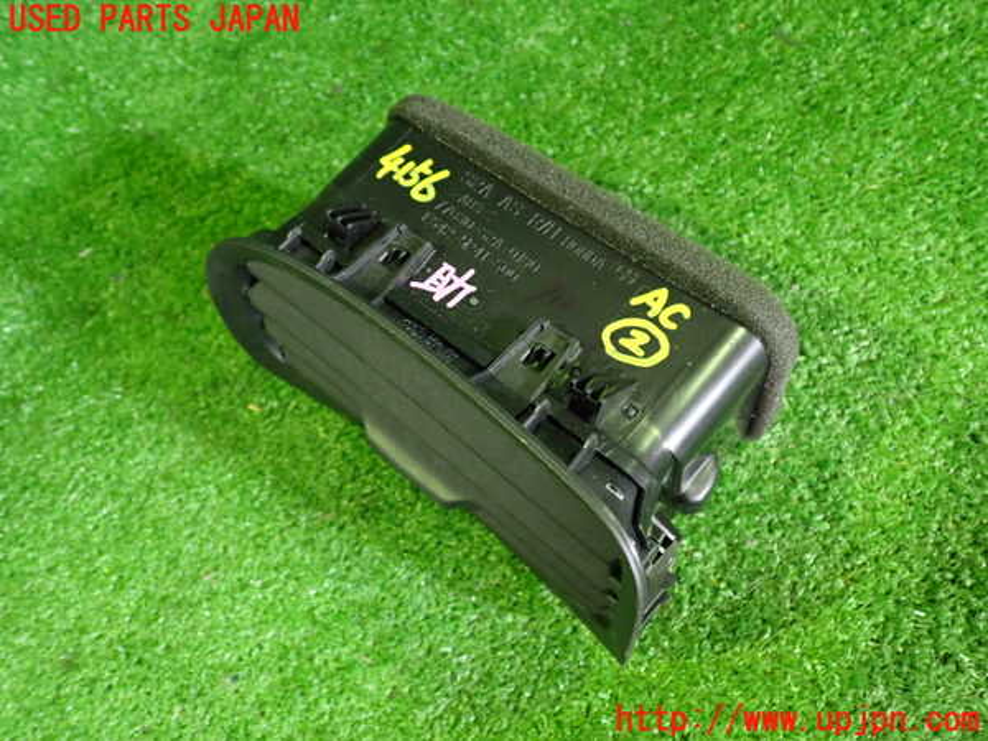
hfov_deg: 60.0
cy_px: 370
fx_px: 856
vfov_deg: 46.8
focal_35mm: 30
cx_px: 494
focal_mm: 5.4
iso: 800
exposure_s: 1/25
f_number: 2.3
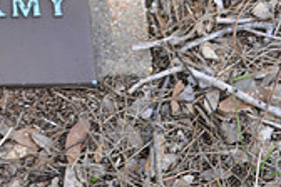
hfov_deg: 10.8
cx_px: -191
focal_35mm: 181
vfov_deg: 7.5
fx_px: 1411
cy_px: -76
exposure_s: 1/40
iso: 200
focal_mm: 35
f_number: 6.3
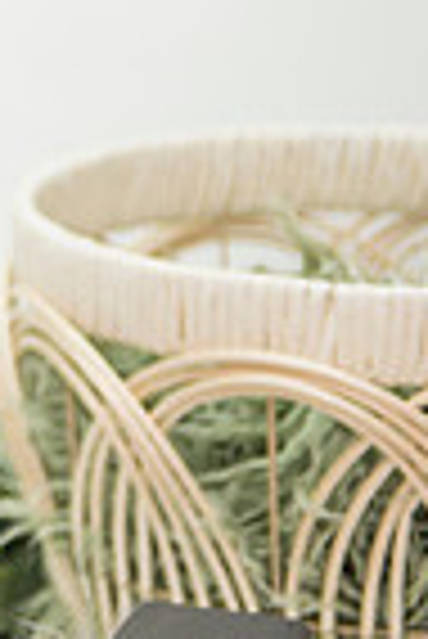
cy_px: -106
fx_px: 4109
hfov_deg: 5.6
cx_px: -786
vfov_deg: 8.8
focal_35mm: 231
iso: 160
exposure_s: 1/200
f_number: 2.8
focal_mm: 56
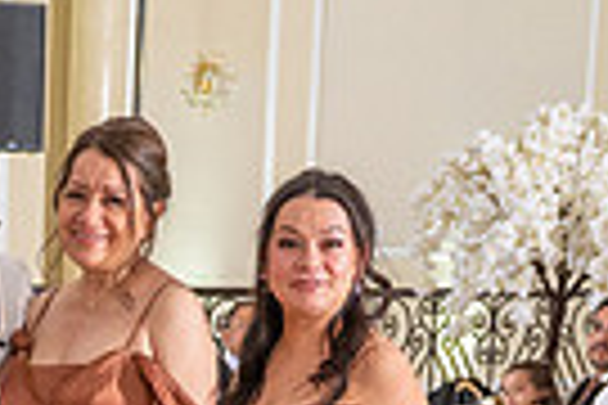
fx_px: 2314
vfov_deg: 9.5
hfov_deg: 14.3
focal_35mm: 137
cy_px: 736
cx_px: -218
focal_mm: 24
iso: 800
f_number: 4
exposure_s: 1/160
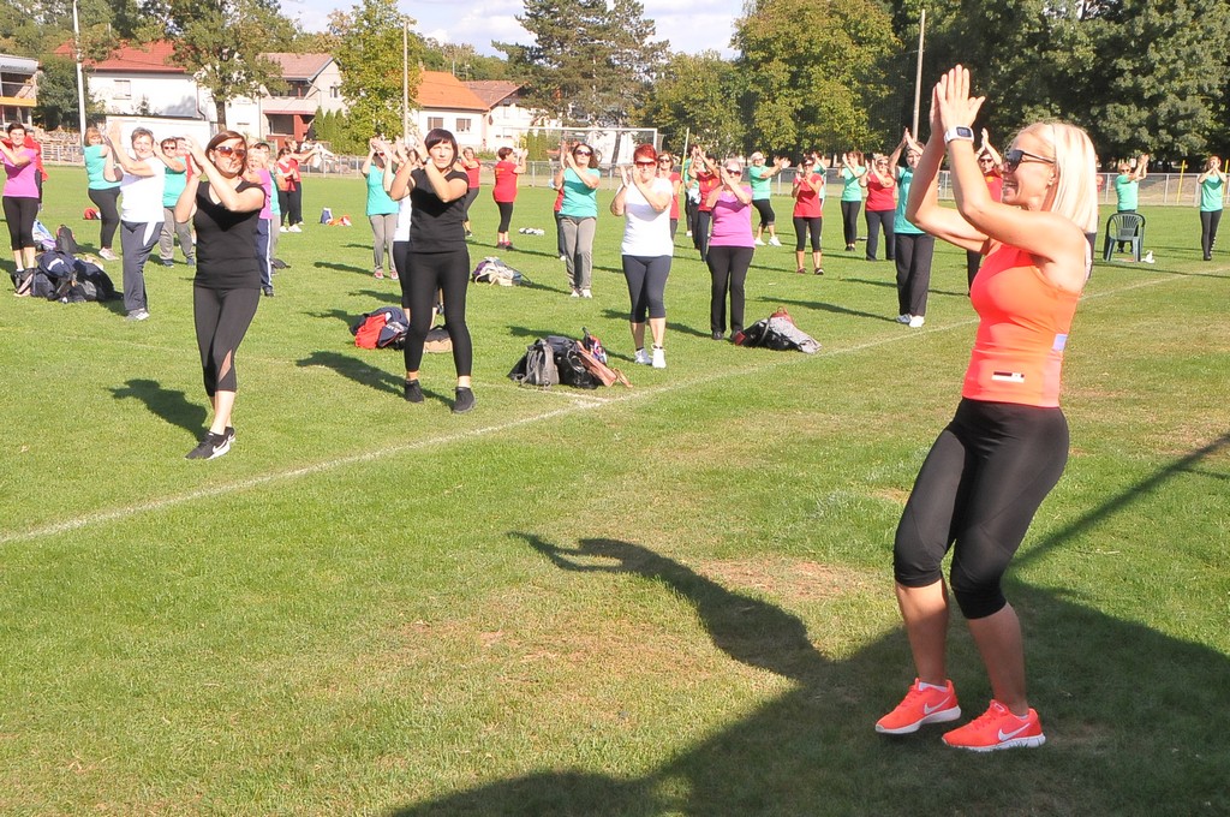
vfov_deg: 28.0
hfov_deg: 41.2
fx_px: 1638
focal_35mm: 48
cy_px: 408
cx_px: 615
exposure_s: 1/800
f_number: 14
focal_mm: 32
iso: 2000
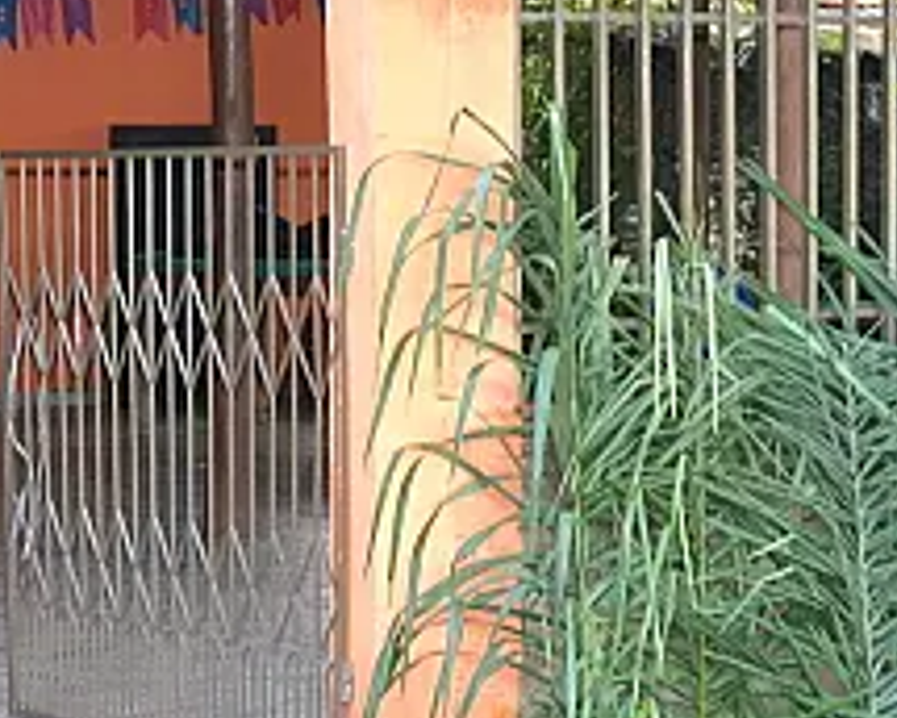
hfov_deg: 14.4
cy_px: 257
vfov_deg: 11.5
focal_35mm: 134
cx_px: 355
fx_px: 3557
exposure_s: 1/60
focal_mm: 32
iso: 1000
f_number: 4.2
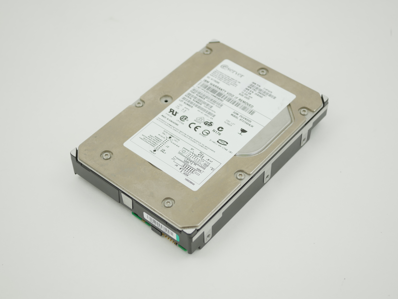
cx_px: 199
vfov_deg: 24.4
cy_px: 150
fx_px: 690
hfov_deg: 32.2
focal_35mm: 60
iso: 200
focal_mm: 30
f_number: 3.5
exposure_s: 1/125
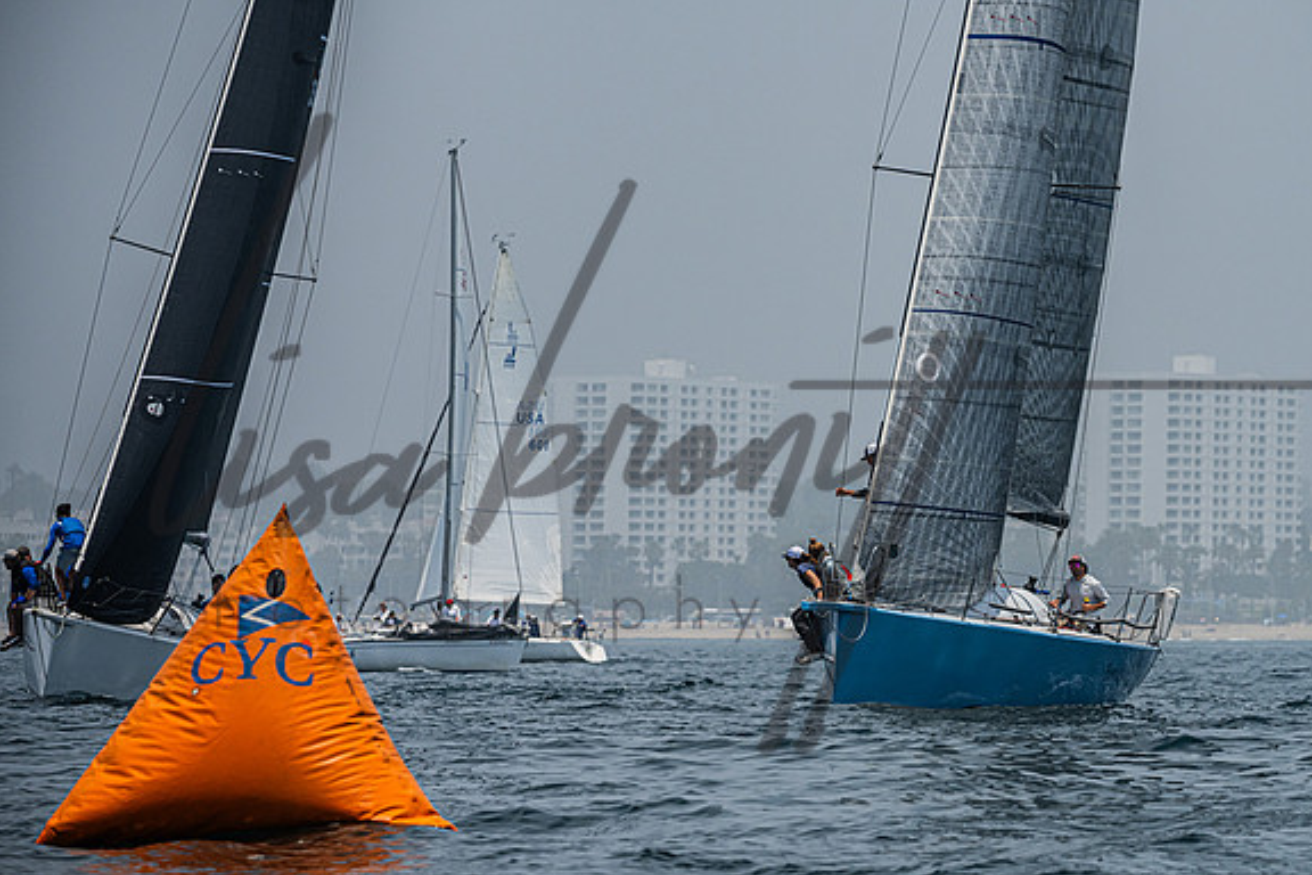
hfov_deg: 7.4
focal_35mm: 277
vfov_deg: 5.0
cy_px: 462
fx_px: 10094
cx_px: 821
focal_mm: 220
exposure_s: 1/5000
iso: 400
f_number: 6.3
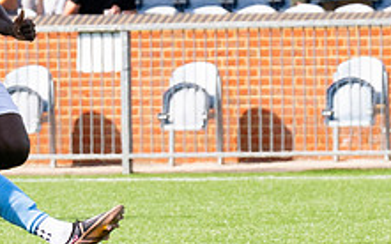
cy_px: 214
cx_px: -389
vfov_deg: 1.5
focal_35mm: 876
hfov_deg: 2.4
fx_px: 9332
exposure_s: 1/2000
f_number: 4
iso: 200
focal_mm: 94
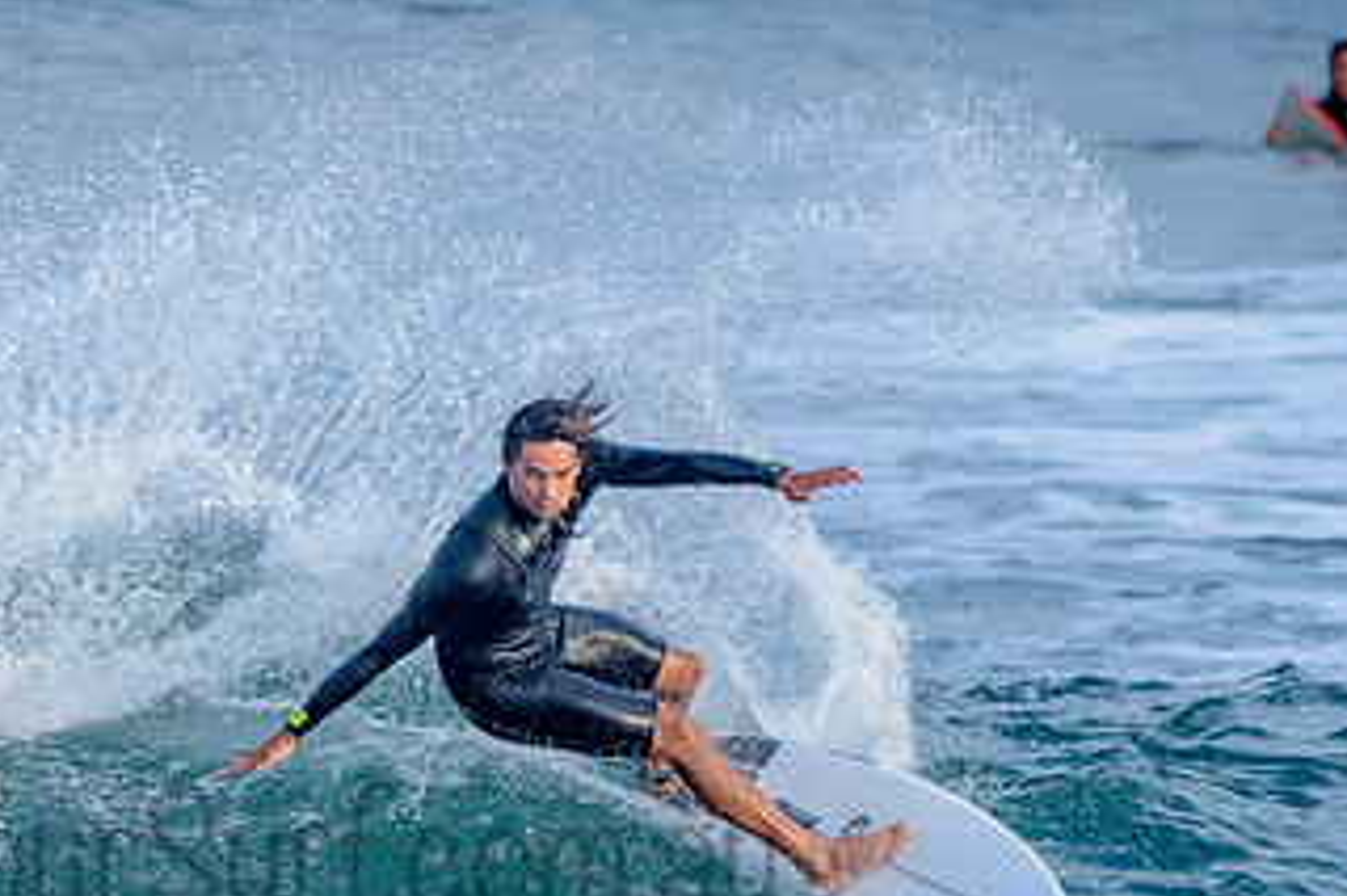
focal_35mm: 1110
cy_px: 810
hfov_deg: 1.9
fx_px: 41509
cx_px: 333
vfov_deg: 1.2
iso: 560
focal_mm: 500
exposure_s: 1/1250
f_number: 5.6
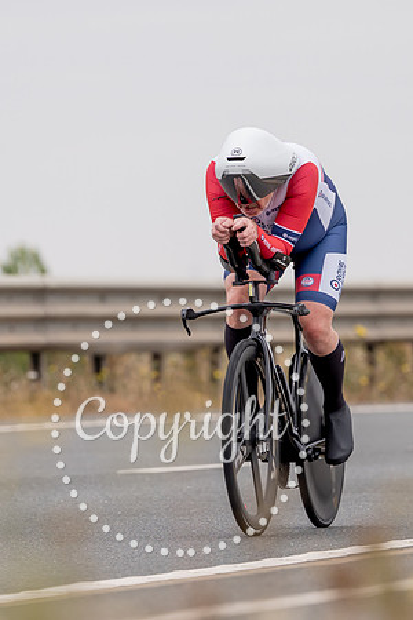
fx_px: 8797
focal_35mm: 511
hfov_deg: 2.7
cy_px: 296
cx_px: 248
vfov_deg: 4.0
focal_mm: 182
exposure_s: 1/800
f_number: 2.8
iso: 100
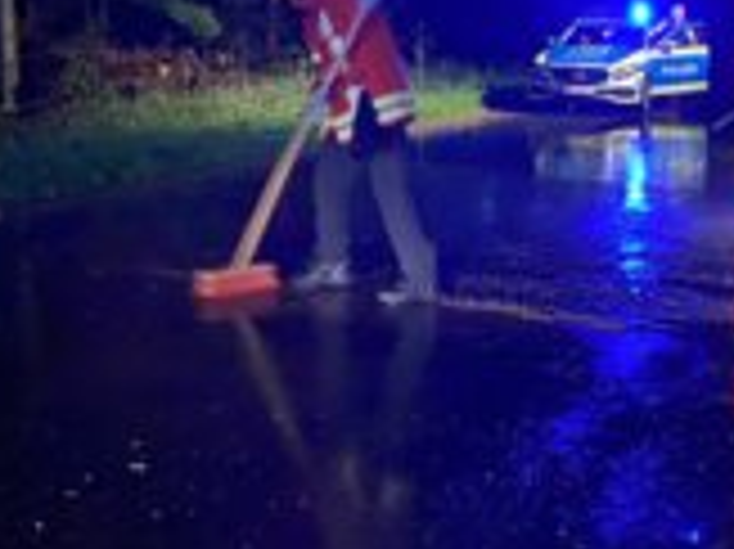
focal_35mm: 64
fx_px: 1356
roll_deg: -3.2
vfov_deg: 22.9
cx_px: 662
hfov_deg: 29.1
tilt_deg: -12.3
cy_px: 261
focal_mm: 4.25
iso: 2000
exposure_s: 1/15
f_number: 1.8
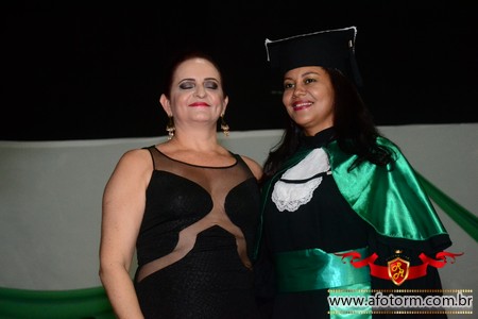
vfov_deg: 15.7
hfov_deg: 23.4
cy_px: 160
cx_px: 239
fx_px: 1155
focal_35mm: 87
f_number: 5.6
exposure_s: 1/80
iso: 3200
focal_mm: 58
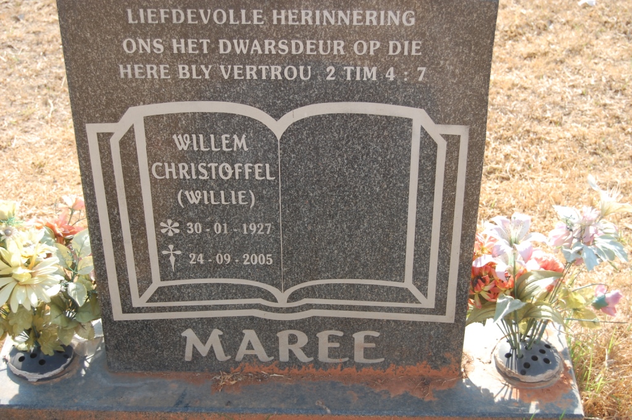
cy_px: 210
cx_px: 316
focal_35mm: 60
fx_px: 1052
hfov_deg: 33.4
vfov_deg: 22.6
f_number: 5.6
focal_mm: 40
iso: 200
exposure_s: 1/125
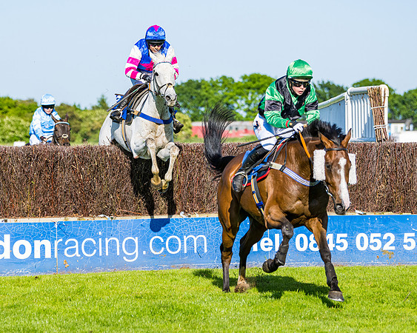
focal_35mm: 198
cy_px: 150
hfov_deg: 9.8
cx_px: 161
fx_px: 2441
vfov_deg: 7.8
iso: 200
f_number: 4
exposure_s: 1/2000
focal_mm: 120
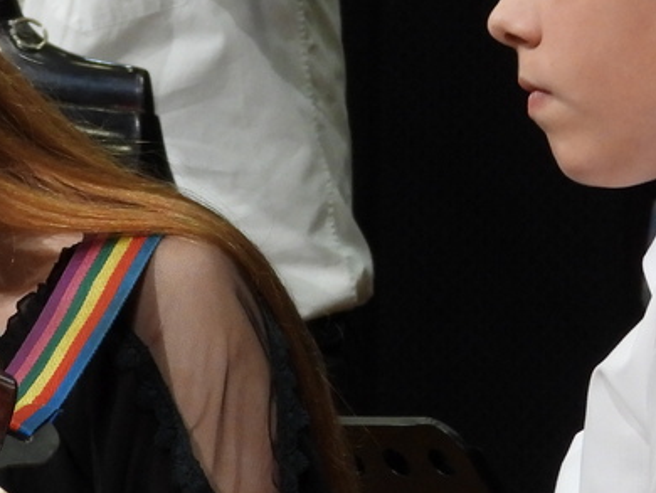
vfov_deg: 2.6
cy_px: 96
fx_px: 10790
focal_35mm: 569
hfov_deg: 3.5
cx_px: 384
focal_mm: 33.2
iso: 400
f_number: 4.5
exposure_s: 1/50
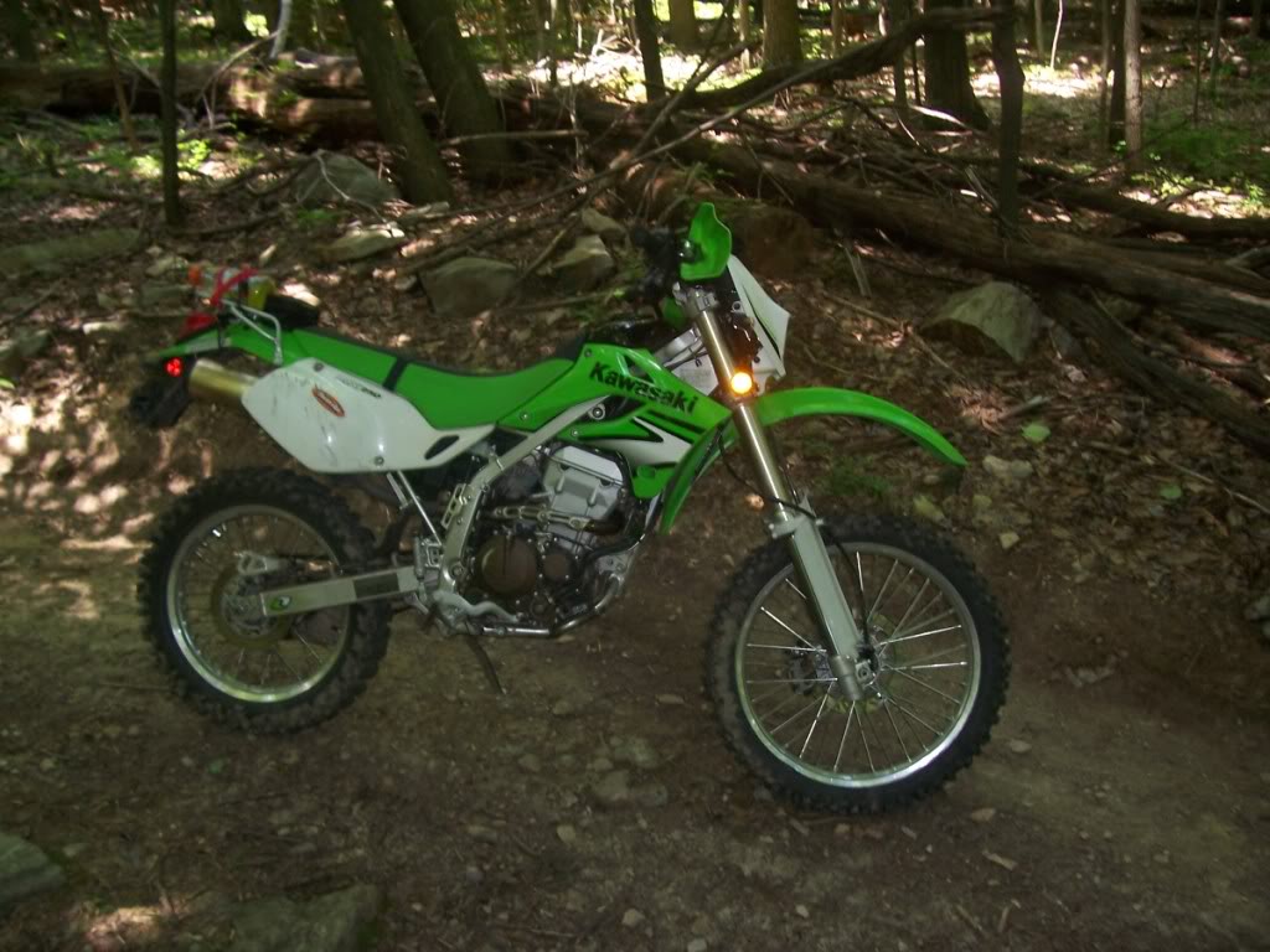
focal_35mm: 34
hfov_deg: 54.0
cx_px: 635
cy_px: 476
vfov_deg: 41.8
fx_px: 1247
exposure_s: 1/60
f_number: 2.7
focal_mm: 5.6
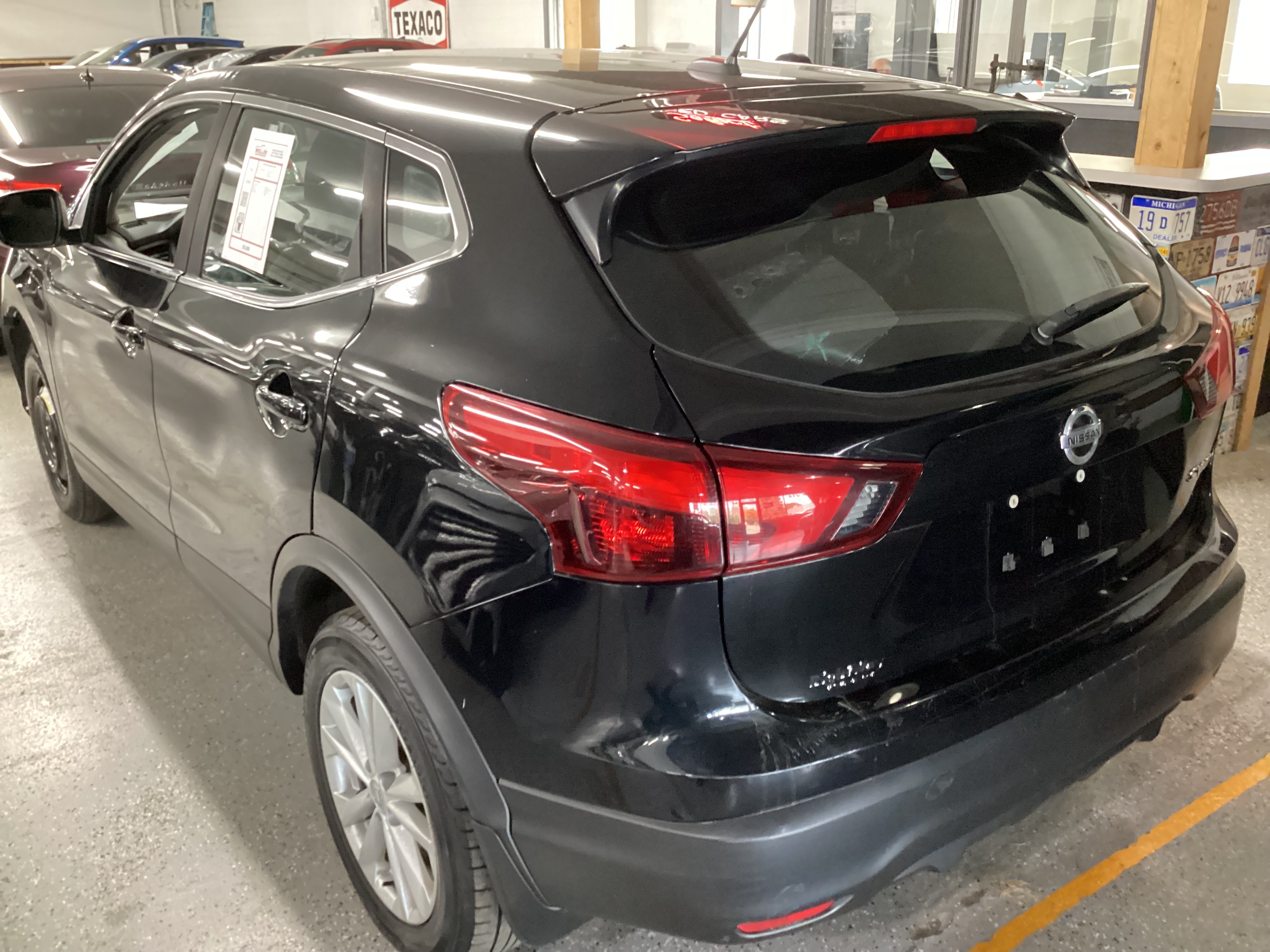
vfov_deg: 45.4
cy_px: 476
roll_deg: +0.2
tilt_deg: -22.7
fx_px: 1137
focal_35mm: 31
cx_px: 635
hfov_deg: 58.4
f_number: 2.4
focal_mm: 3.3
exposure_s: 1/30
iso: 640
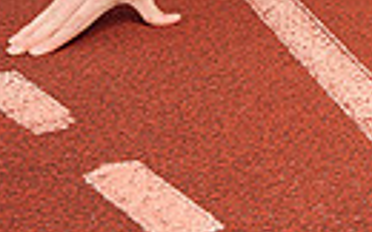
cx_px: 386
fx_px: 1499
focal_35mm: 148
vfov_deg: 8.1
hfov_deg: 13.9
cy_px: -352
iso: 125
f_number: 7.1
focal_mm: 42
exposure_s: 1/200
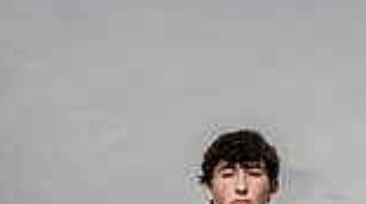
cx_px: 197
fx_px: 968
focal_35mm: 100
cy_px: 483
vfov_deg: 10.4
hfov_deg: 21.4
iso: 250
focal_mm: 33
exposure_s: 1/250
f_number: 8
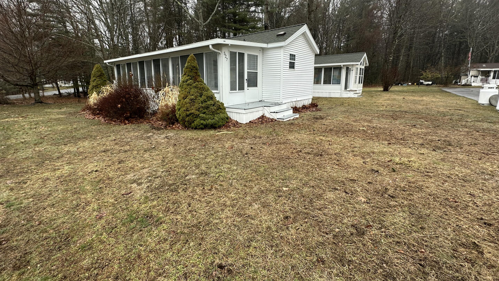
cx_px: 239
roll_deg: +0.4
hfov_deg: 99.3
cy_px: 119
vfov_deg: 66.7
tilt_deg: -10.3
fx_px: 212
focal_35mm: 16
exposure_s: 1/282
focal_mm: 2.22
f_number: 2.2
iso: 40
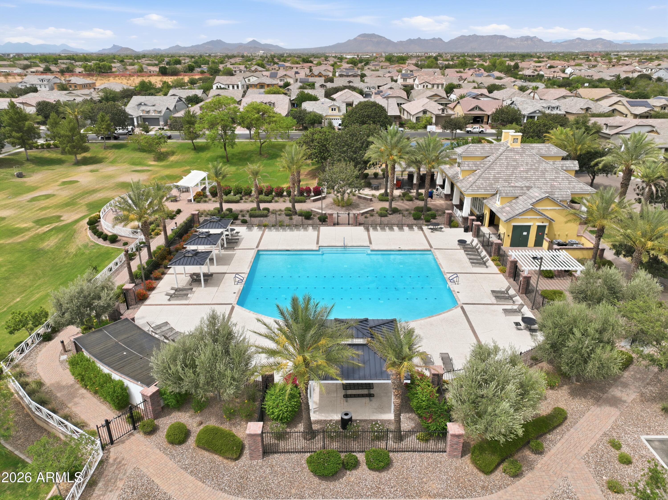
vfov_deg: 56.8
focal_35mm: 24
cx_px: 334
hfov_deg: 71.6
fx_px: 463
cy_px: 250
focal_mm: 12.3
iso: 100
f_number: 2.8
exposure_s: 1/2000
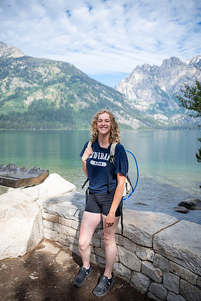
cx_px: 100
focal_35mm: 29
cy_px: 150
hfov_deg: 45.0
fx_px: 243
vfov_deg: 63.7
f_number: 2.8
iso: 110
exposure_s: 1/1600
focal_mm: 29
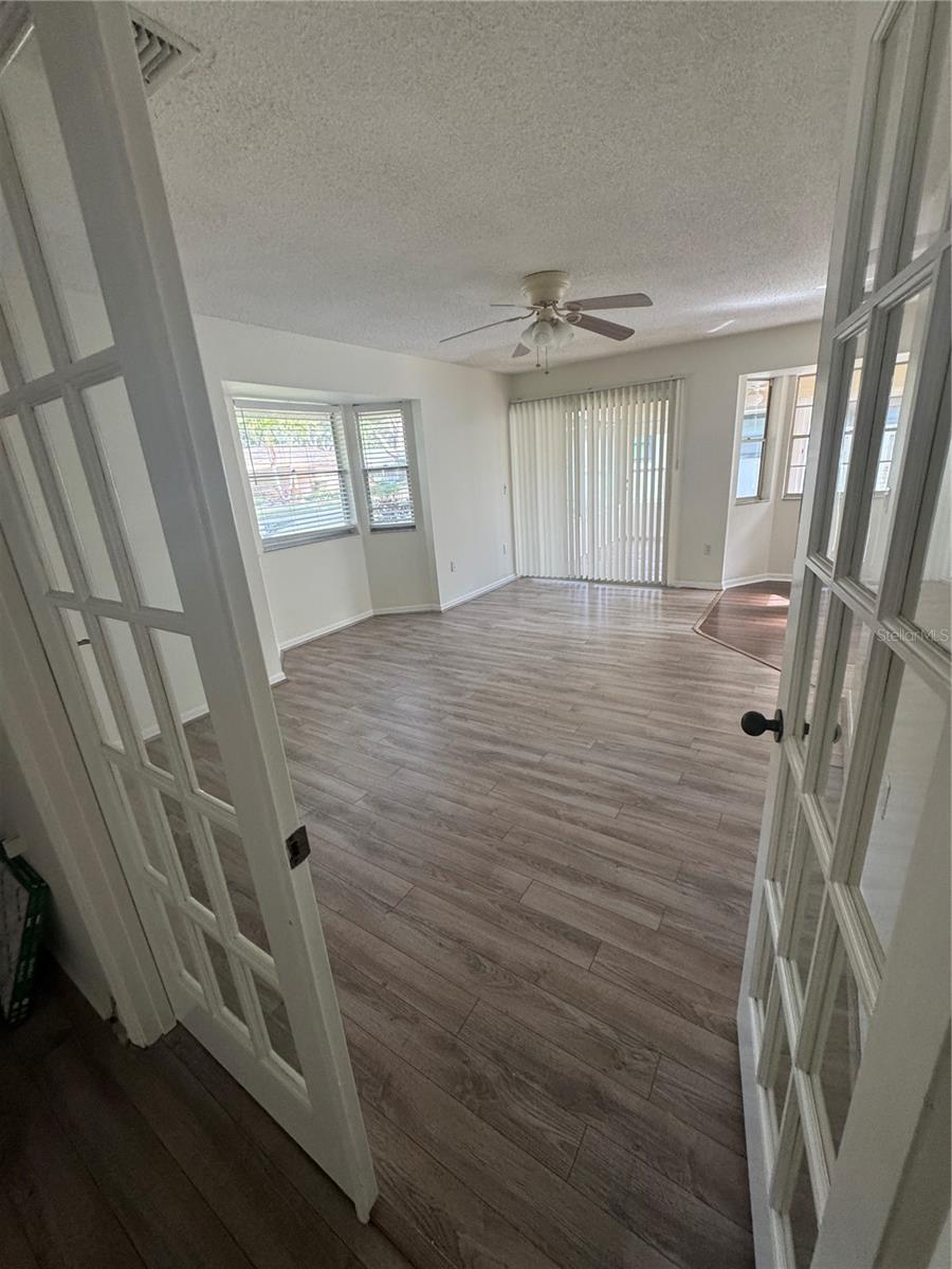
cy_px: 634
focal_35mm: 14
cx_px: 476
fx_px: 513
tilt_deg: -18.5
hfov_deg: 85.7
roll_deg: +4.9
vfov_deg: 102.1
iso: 250
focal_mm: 2.22
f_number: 2.2
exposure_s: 1/99
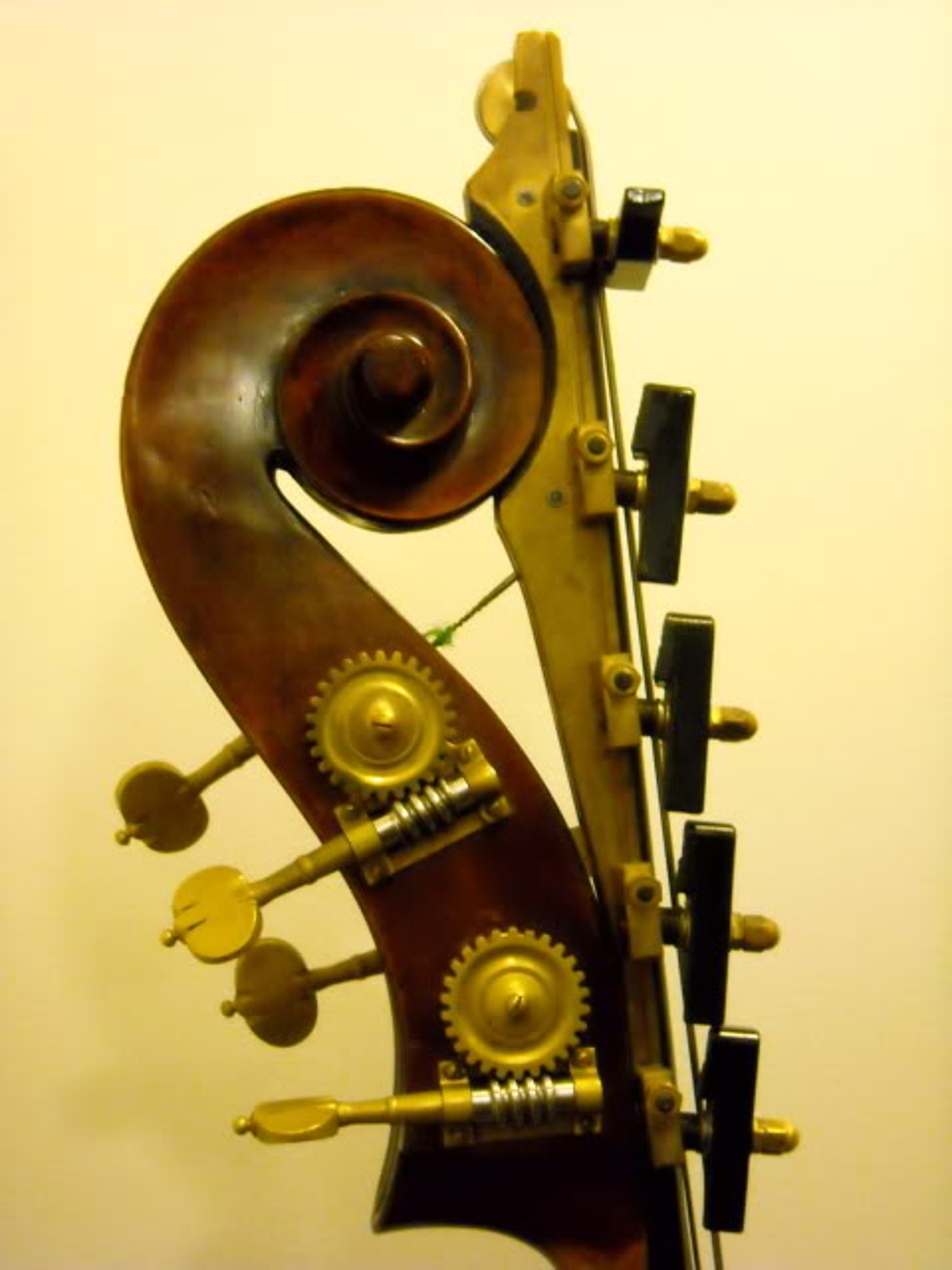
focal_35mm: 76
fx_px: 2787
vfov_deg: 25.7
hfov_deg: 19.4
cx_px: 476
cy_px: 635
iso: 800
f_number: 3.9
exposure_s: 1/88
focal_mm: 12.3
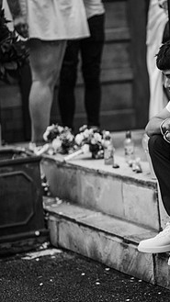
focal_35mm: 157
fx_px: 1258
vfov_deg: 13.7
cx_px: 251
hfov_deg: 7.6
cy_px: 133
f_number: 1.8
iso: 800
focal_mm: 85
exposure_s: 1/200
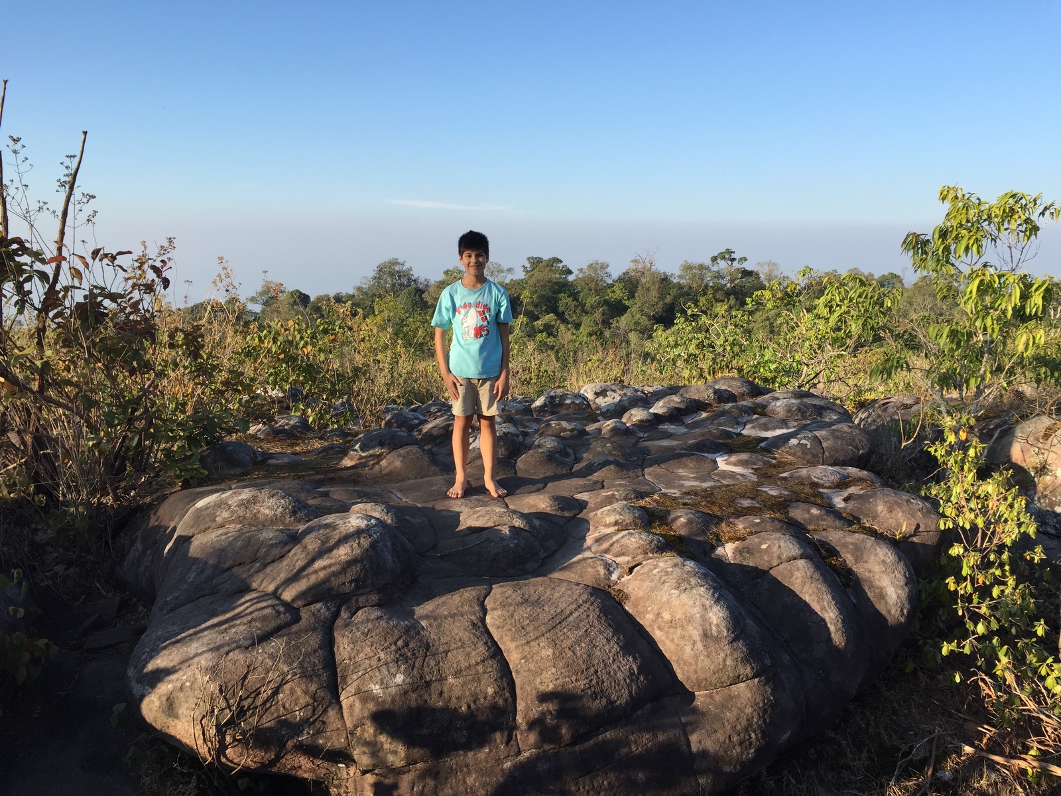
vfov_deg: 48.2
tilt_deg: -8.8
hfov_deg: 61.7
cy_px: 398
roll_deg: -0.9
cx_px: 530
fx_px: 889
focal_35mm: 29
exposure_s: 1/824
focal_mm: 4.15
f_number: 2.2
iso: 32
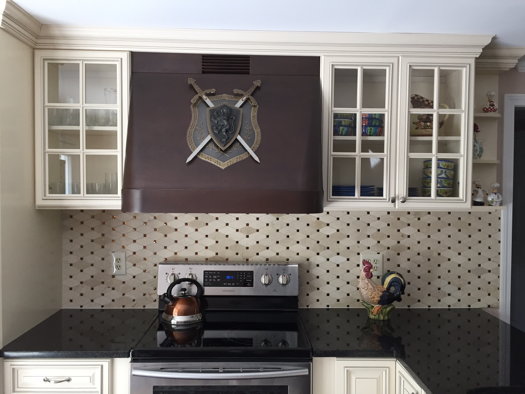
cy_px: 197
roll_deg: +0.1
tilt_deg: -0.7
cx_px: 262
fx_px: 440
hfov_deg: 61.7
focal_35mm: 29
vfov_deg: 48.2
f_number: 2.2
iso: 50
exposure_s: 1/30
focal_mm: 4.15
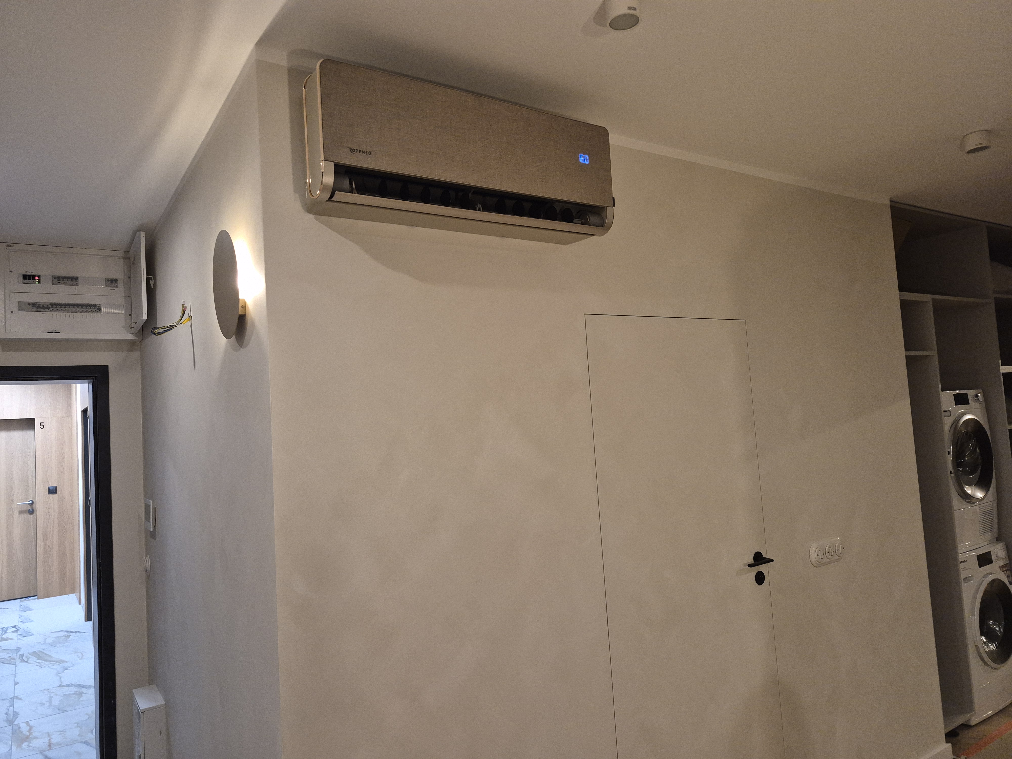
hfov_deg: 73.9
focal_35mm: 23
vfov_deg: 58.9
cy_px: 380
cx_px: 506
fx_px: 672
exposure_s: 1/100
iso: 500
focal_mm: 5.4
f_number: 1.8
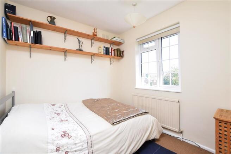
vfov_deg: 77.3
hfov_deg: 100.4
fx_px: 96
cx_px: 116
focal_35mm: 15
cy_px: 77
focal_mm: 10
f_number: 10
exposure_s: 1/40
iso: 400
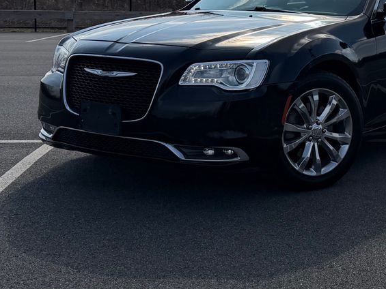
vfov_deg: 21.4
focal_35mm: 68
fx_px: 758
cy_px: 70
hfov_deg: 28.1
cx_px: 289
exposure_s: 1/10309
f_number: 1.78
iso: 80
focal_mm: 6.76
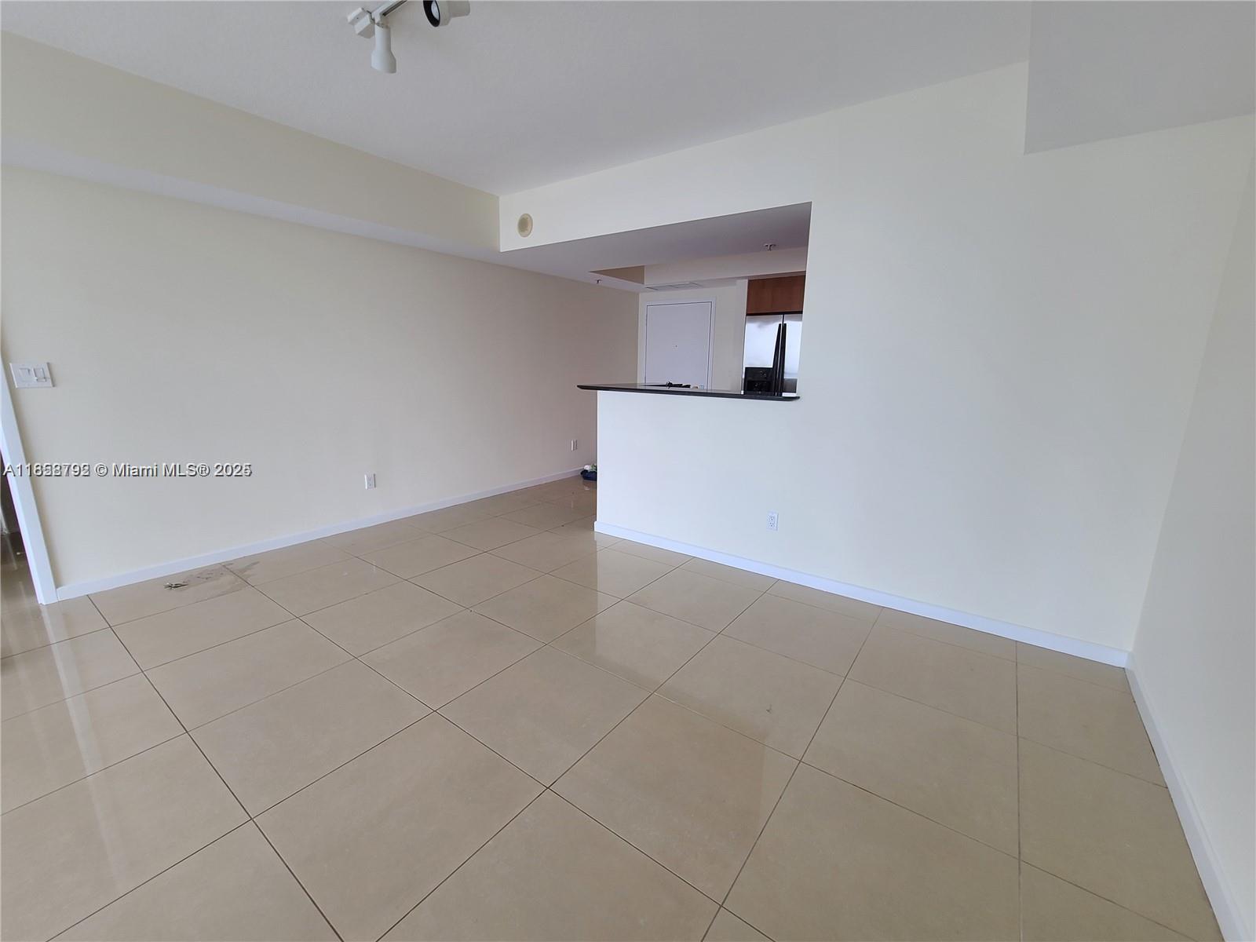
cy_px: 471
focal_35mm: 13
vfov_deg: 89.9
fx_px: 472
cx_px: 628
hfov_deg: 106.2
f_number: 2.2
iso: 80
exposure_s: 1/59
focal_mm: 2.2
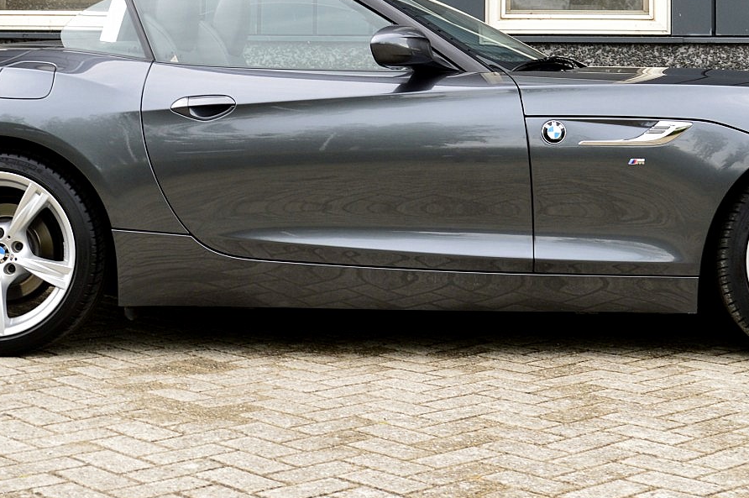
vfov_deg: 18.9
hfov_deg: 28.5
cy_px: 71
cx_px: 416
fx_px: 1476
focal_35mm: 71
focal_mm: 26
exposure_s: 1/80
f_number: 8
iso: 400
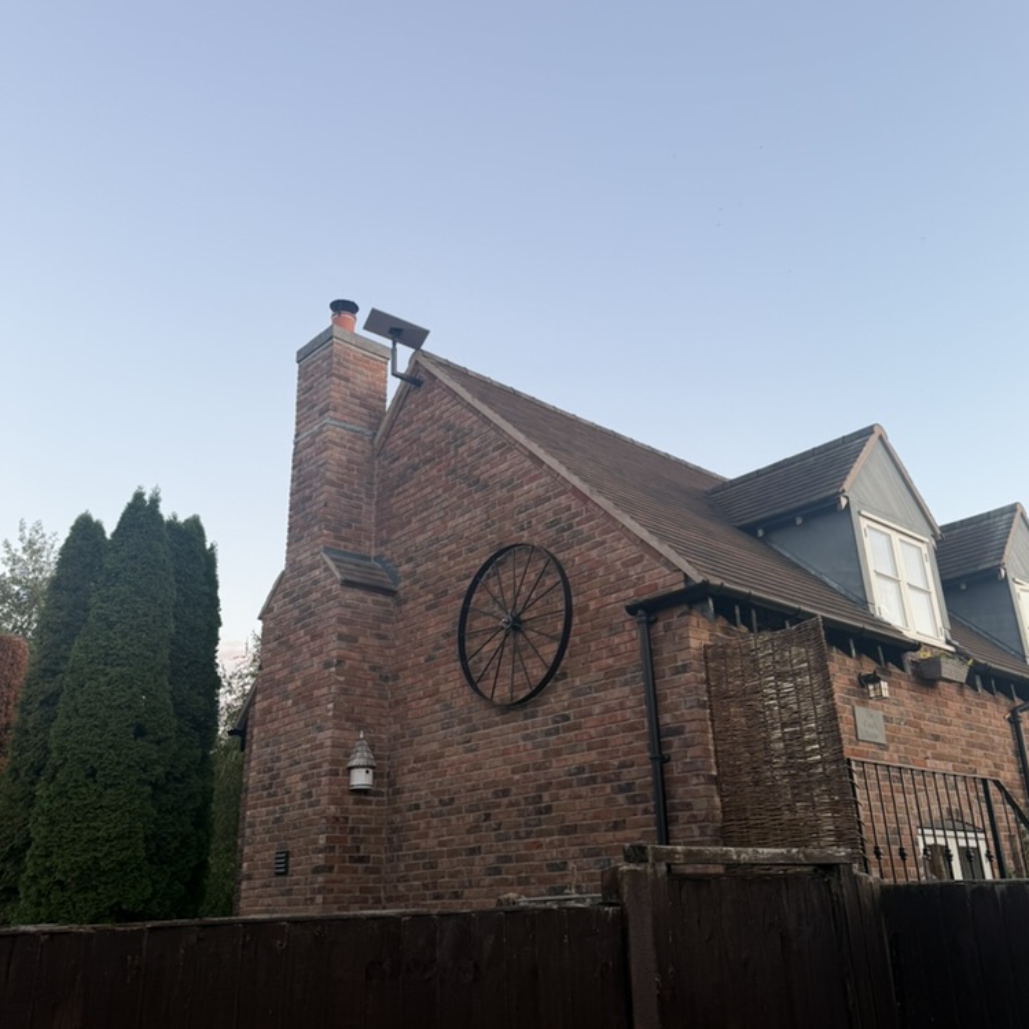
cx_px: 525
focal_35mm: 29
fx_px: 975
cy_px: 497
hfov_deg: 55.6
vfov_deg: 55.6
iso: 50
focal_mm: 6.76
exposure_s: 1/128
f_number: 1.78
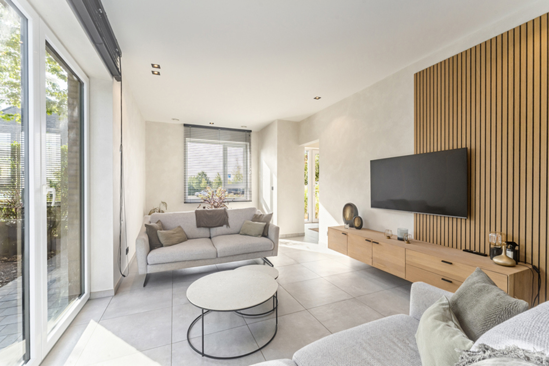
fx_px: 232
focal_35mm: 15
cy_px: 183
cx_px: 274
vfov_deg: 76.6
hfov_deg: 99.7
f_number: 11
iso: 250
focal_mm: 15.2
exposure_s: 1/500
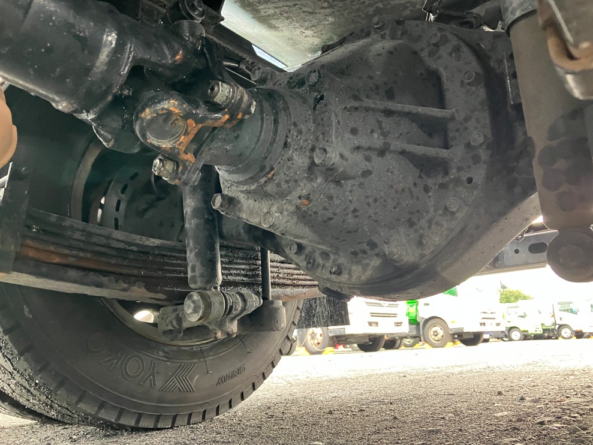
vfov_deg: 48.2
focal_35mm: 29
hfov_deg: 61.7
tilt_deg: +13.1
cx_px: 301
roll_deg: +3.2
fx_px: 497
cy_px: 220
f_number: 1.8
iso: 320
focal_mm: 3.99
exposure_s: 1/55
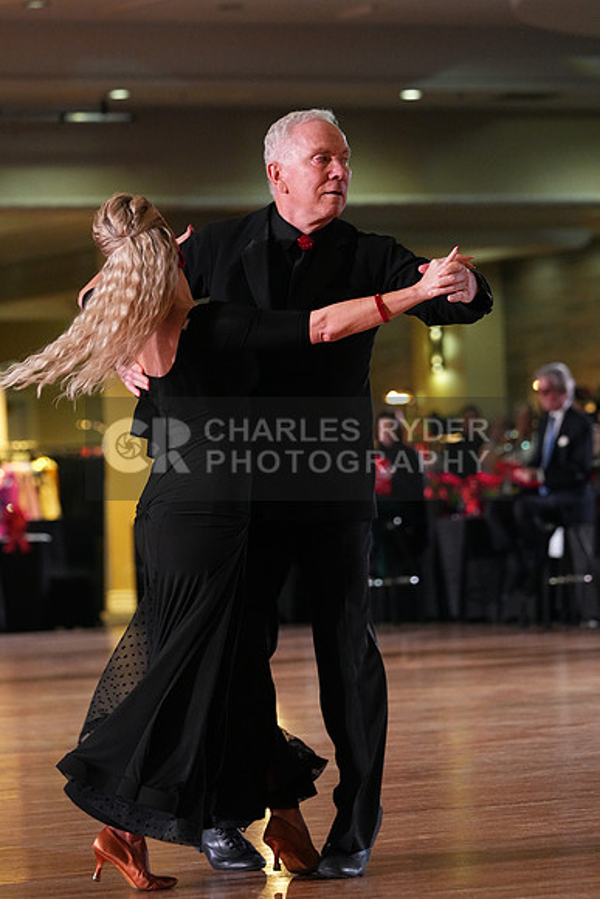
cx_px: 300
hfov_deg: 8.0
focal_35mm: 171
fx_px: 4272
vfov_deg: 12.0
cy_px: 450
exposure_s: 1/400
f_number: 5
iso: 6400
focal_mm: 171
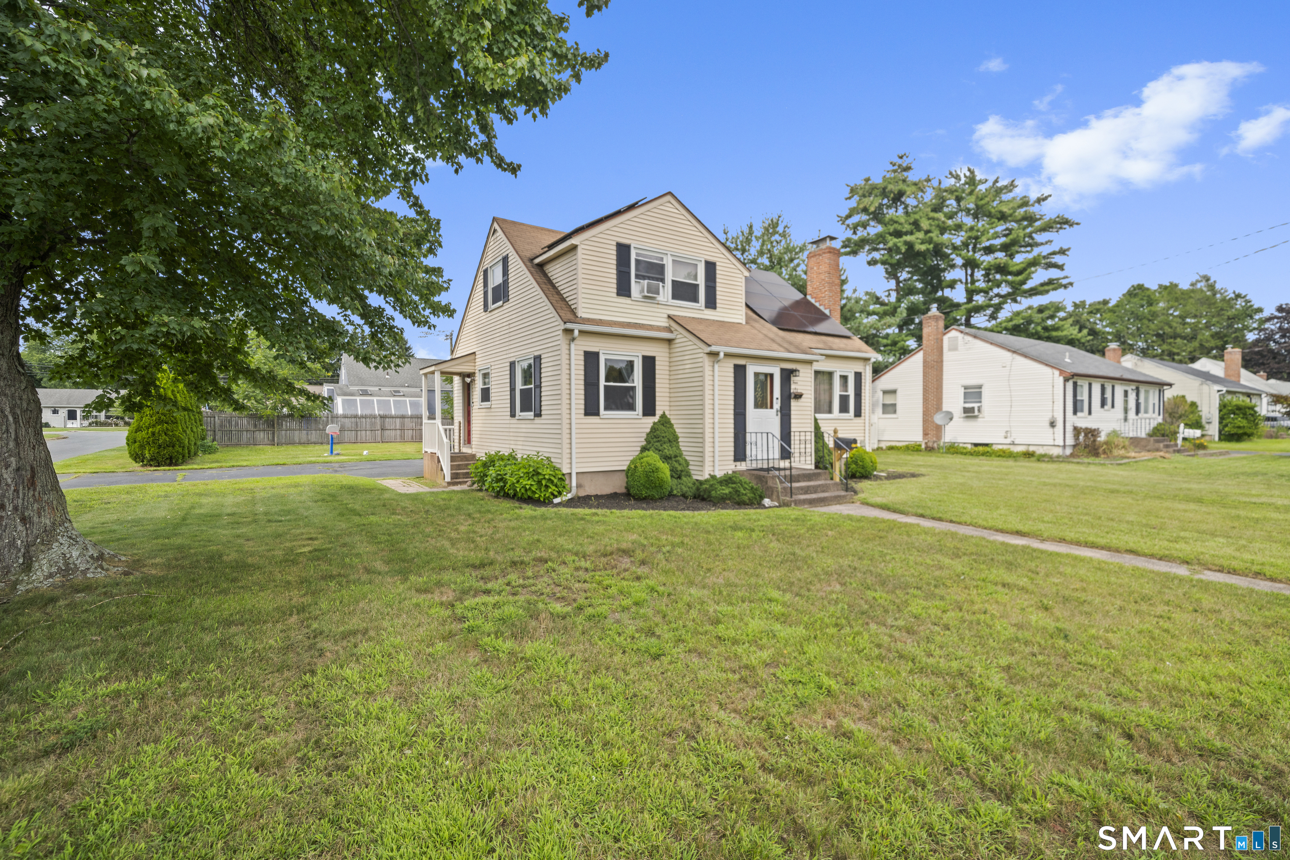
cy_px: 430
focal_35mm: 15
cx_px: 645
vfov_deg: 77.3
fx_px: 537
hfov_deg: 100.4
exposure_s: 1/160
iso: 320
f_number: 8
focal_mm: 15
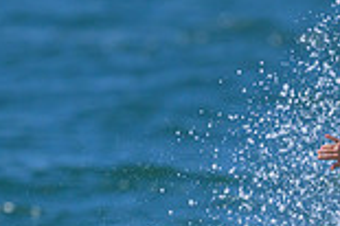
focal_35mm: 4200
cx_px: 292
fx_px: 39624
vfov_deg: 0.3
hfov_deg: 0.5
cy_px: 381
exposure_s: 1/4000
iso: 1100
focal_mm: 1120
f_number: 9
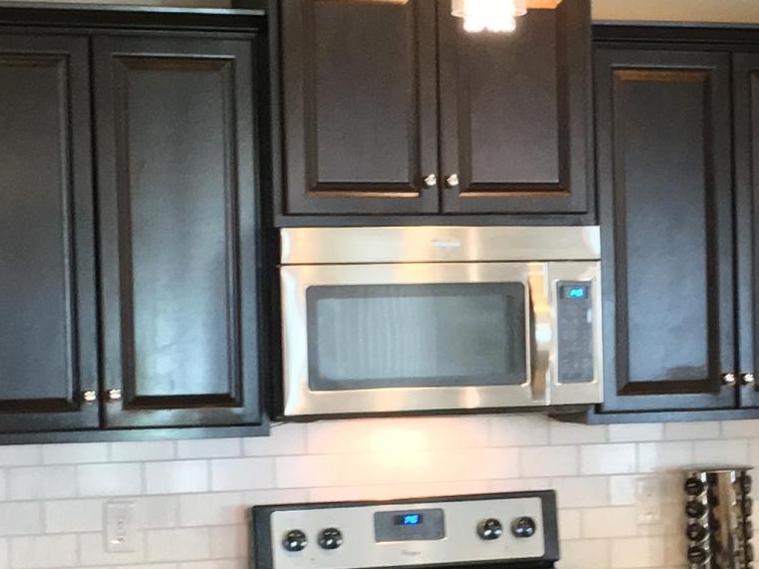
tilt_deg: -3.2
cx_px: 658
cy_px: 444
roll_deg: +1.4
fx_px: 2520
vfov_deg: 12.8
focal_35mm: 115
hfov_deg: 16.9
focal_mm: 4.15
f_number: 2.2
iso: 160
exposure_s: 1/30
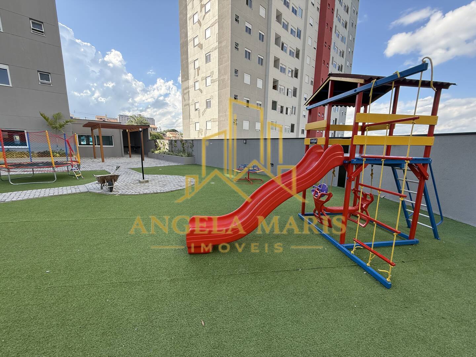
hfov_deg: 102.1
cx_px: 238
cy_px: 178
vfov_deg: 85.7
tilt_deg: -10.3
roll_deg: -0.1
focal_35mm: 14
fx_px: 193
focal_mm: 2.22
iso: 64
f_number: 2.2
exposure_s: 1/451
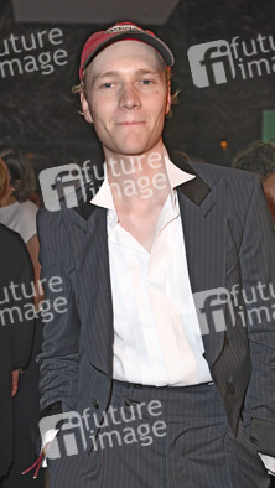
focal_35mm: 51
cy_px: 244
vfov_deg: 40.6
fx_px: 660
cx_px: 139
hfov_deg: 23.5
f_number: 4
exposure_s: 1/100
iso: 1600
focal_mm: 48
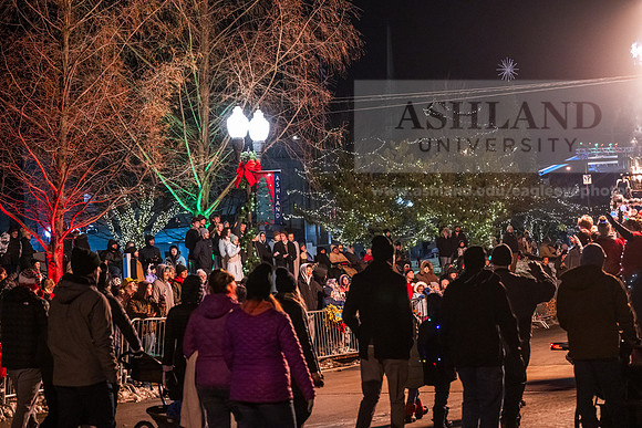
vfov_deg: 18.4
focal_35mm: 74
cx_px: 321
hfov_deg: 27.3
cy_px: 214
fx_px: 1320
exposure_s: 1/320
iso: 4000
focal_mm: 74
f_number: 3.5
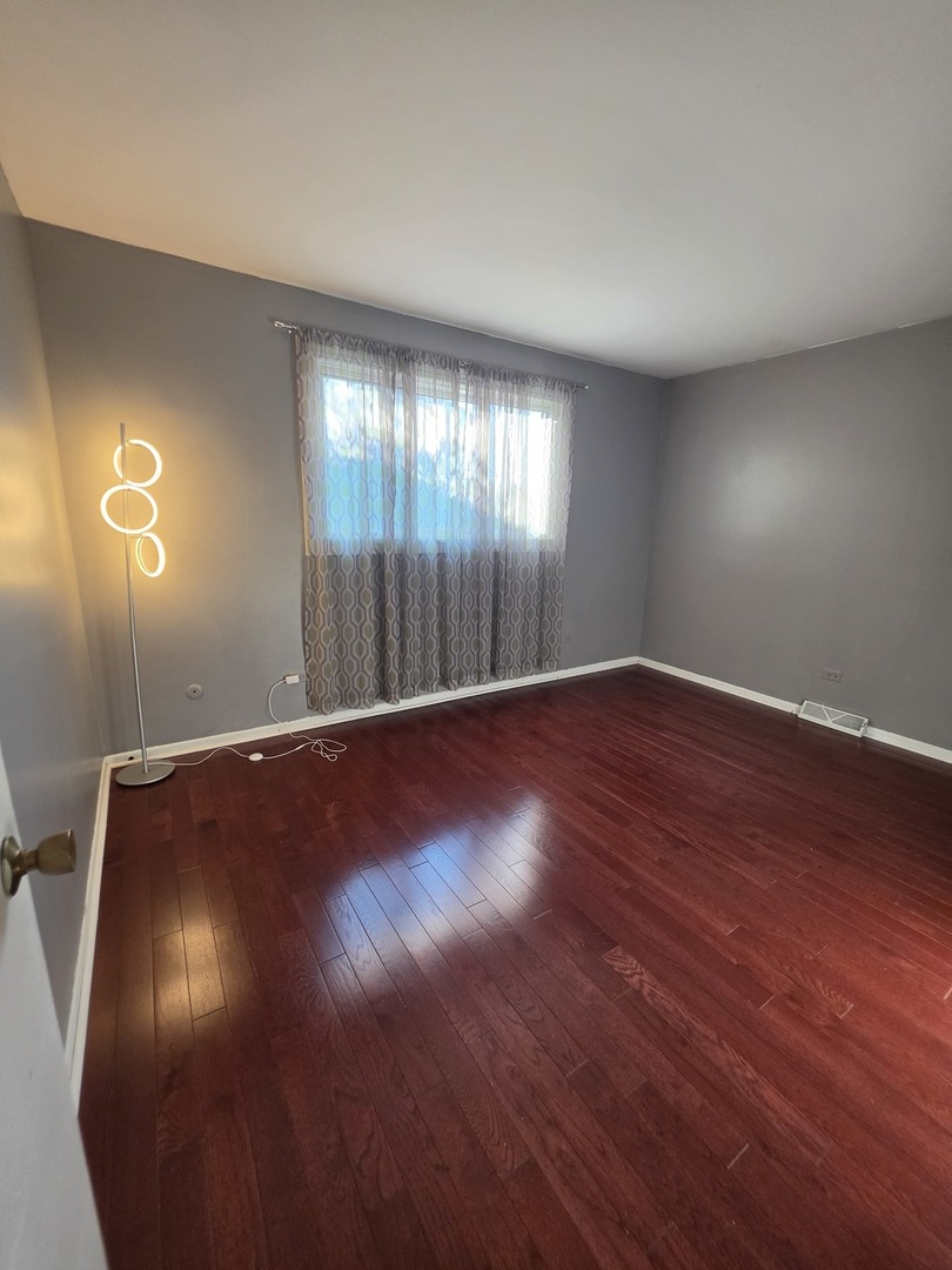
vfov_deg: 106.2
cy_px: 635
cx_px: 476
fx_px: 477
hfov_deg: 89.9
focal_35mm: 13
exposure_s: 1/120
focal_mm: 2.2
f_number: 1.9
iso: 125
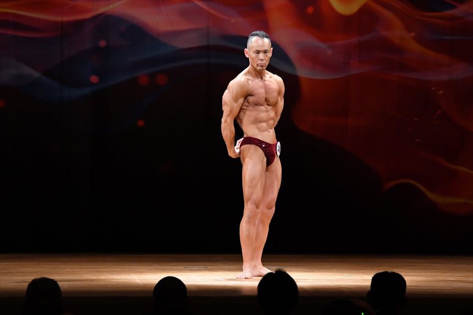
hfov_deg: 9.5
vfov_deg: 6.3
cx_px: 236
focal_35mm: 217
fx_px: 2850
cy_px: 158
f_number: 5.6
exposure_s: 1/400
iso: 4000
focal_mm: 145
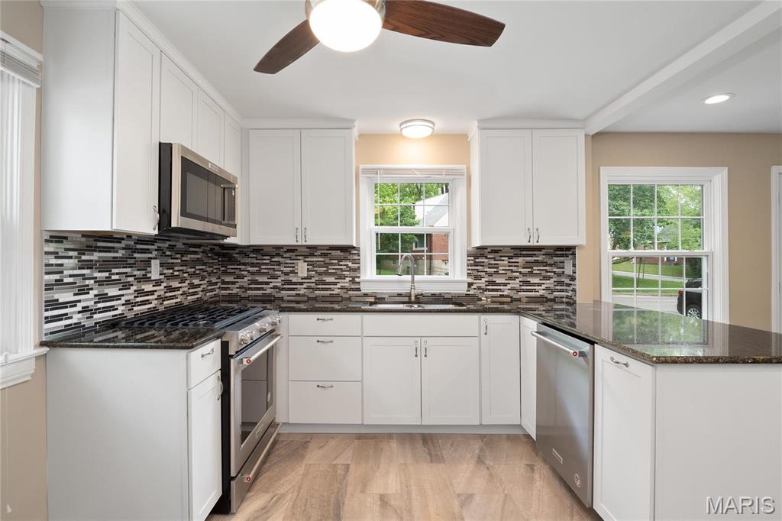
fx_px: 347
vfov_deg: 73.7
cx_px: 391
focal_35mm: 16
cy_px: 260
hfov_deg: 96.8
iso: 400
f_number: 8
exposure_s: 1/5
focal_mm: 8
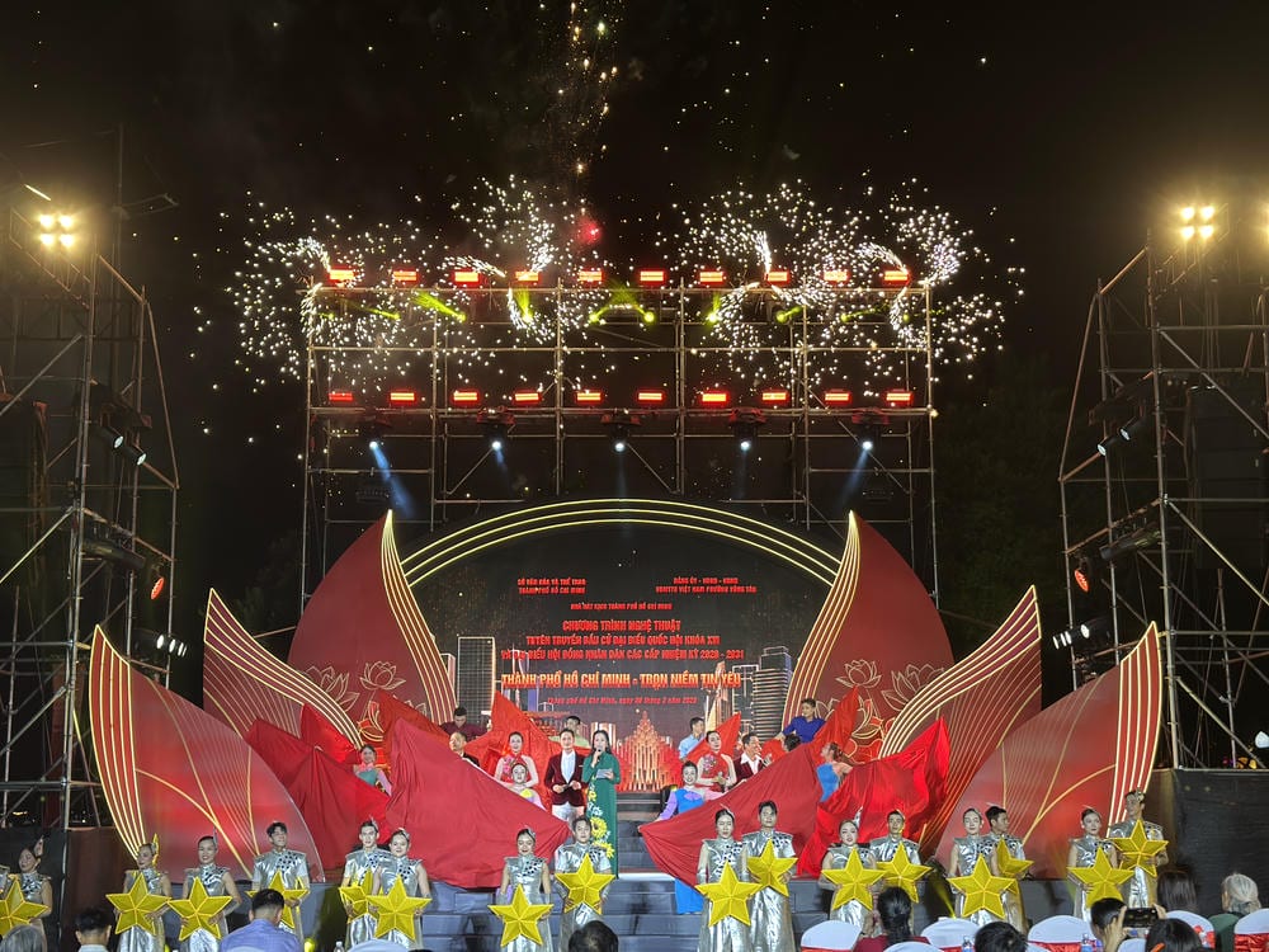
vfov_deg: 30.3
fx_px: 1760
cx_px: 634
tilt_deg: +11.7
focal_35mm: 48
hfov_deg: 39.7
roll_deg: +0.6
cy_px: 476
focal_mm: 6.86
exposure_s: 1/183
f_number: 1.78
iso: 80
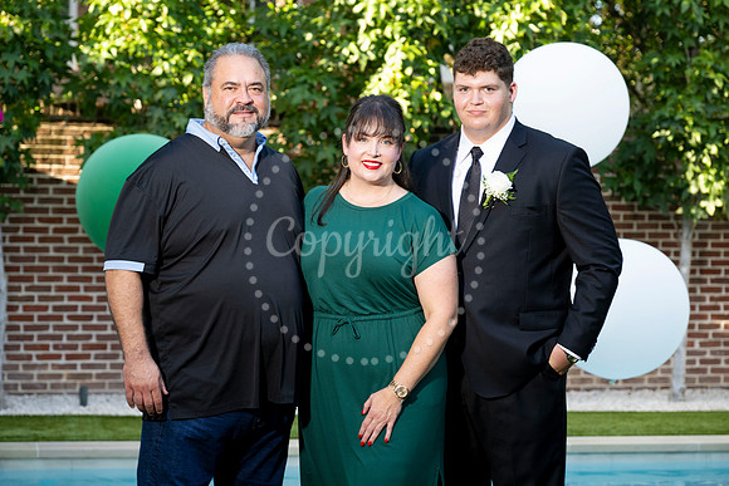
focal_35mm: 93
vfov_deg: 14.7
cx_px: 364
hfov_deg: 21.9
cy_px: 243
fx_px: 1885
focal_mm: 89
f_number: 4.5
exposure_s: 1/200
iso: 400
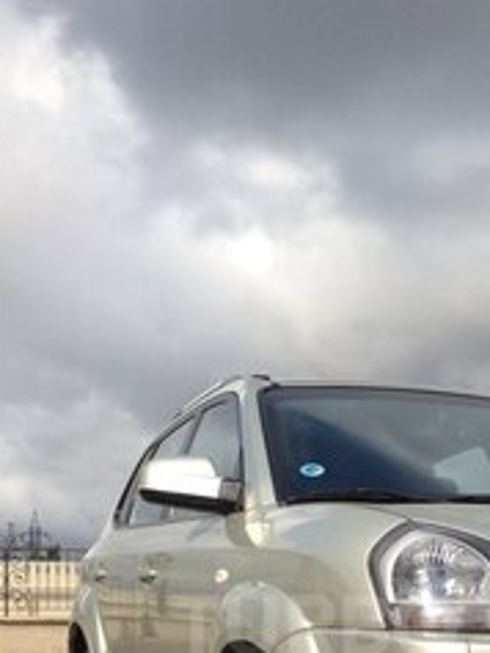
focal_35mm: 69
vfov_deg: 26.9
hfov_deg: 21.1
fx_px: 1301
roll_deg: +0.8
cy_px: 625
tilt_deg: -0.8
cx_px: 385
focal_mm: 4.12
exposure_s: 1/1869
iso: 50
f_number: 2.4
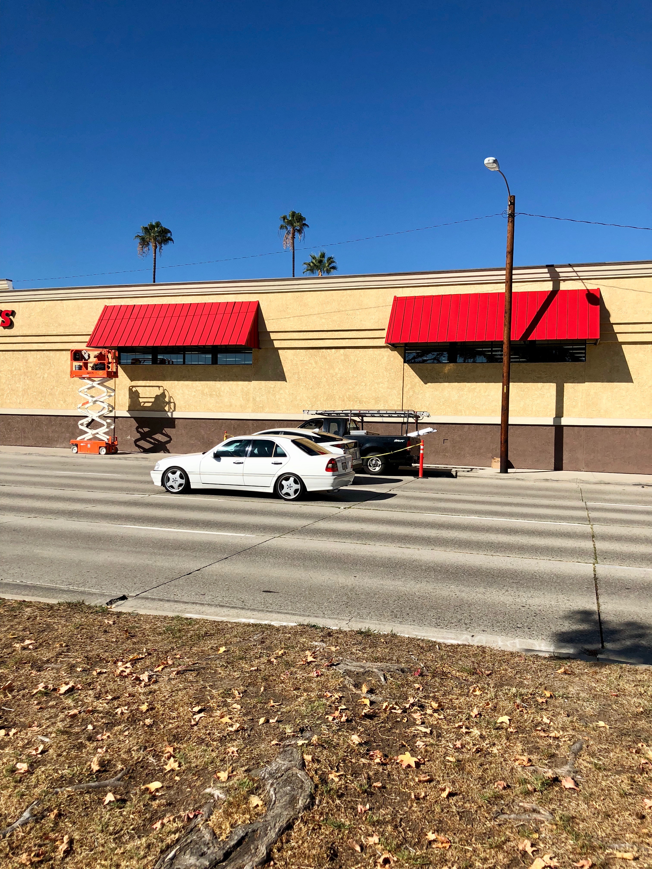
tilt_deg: -0.2
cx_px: 326
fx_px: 728
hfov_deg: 48.2
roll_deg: -2.2
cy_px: 434
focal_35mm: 29
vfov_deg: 61.7
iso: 20
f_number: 1.8
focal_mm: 3.99
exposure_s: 1/2825
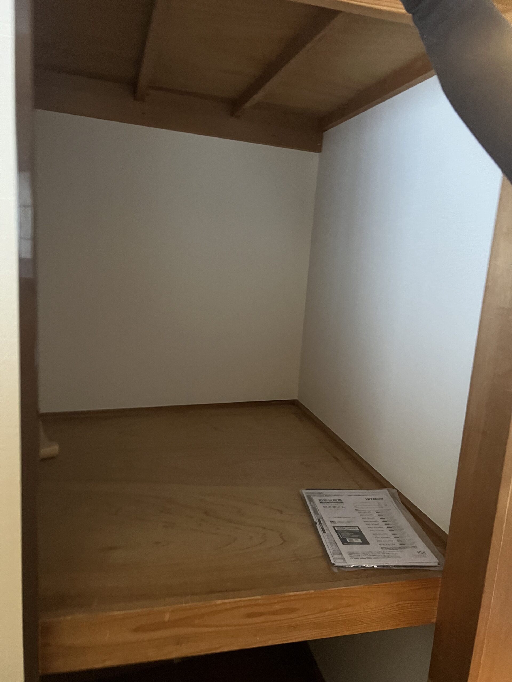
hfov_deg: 53.1
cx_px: 256
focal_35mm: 26
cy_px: 341
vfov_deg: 67.3
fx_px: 513
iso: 640
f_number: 1.5
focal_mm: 5.7
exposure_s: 1/37
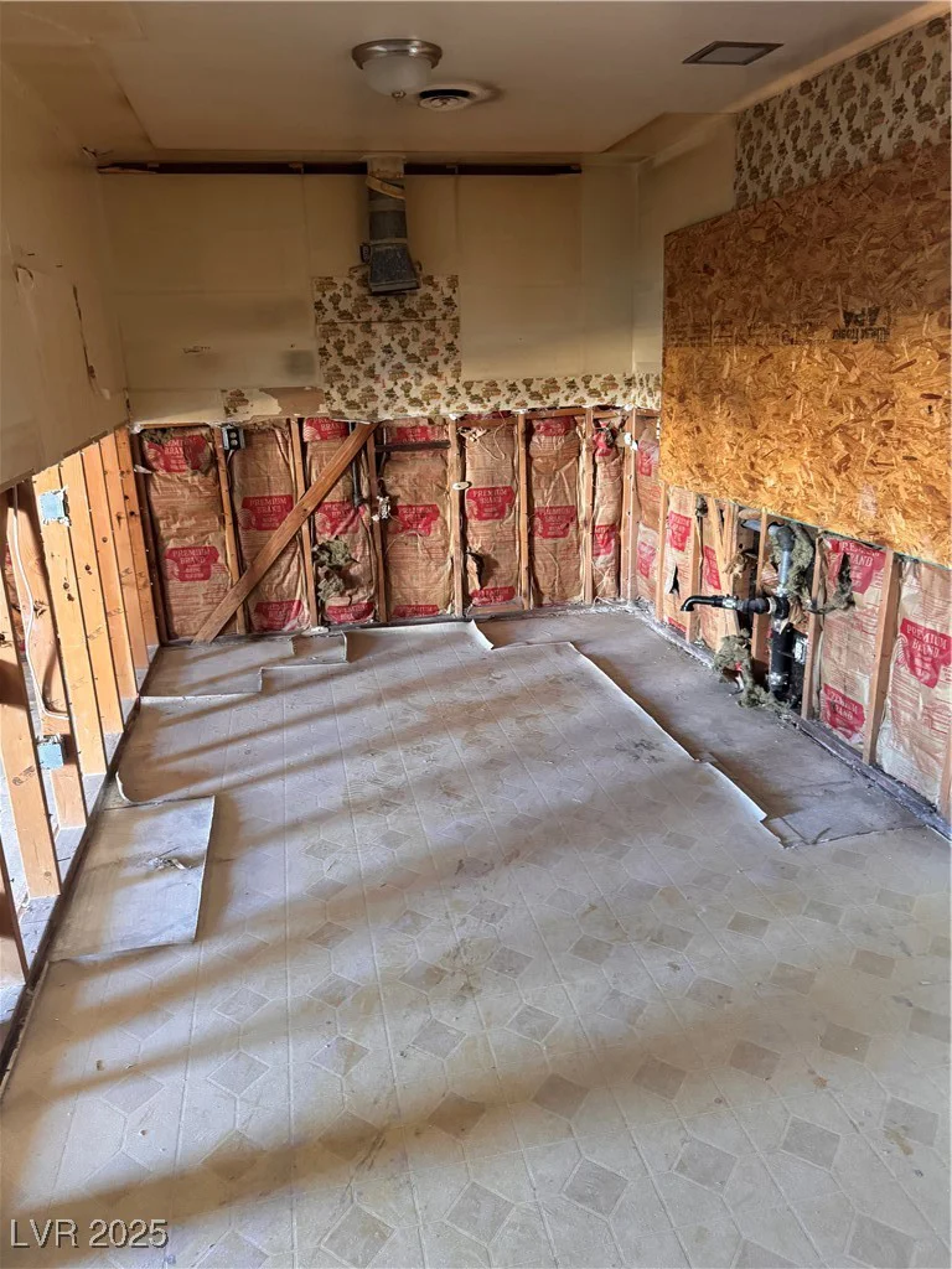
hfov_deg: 56.8
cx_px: 476
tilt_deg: -16.3
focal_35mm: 24
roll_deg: +3.1
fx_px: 880
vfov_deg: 71.6
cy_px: 634
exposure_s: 1/60
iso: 640
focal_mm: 6.76
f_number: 1.78
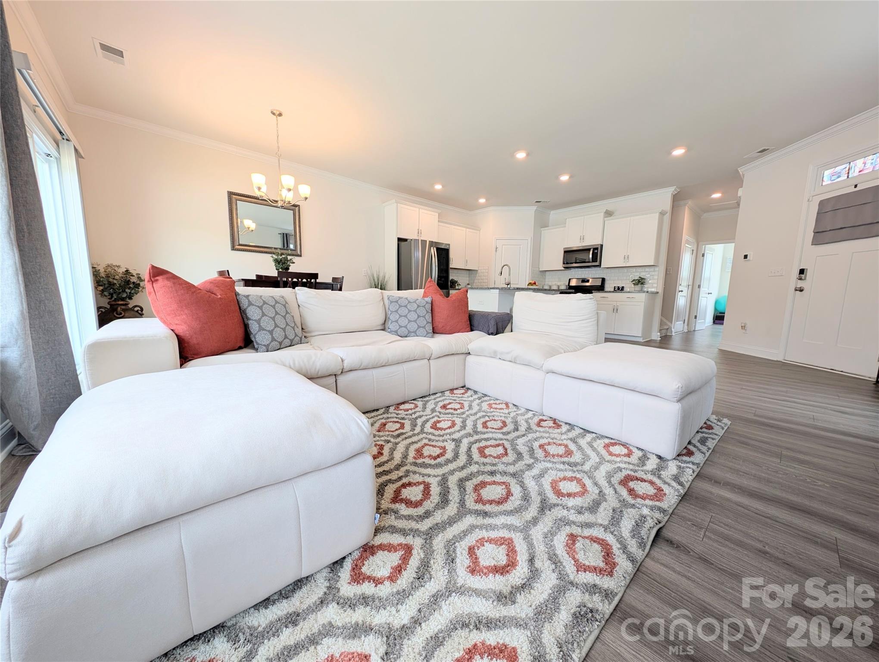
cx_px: 440
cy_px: 331
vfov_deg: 94.6
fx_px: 305
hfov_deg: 110.5
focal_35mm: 12
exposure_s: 1/120
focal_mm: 2.23
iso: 44
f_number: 1.95
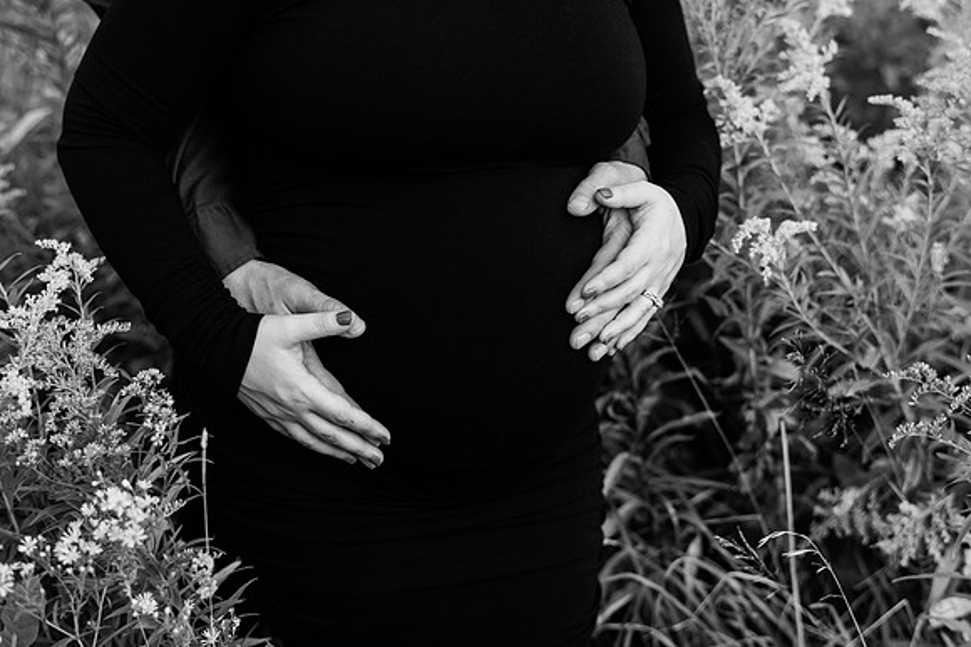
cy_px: 324
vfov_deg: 23.4
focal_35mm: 58
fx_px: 1563
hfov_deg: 34.5
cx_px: 486
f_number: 2.8
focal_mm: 58
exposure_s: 1/640
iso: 200
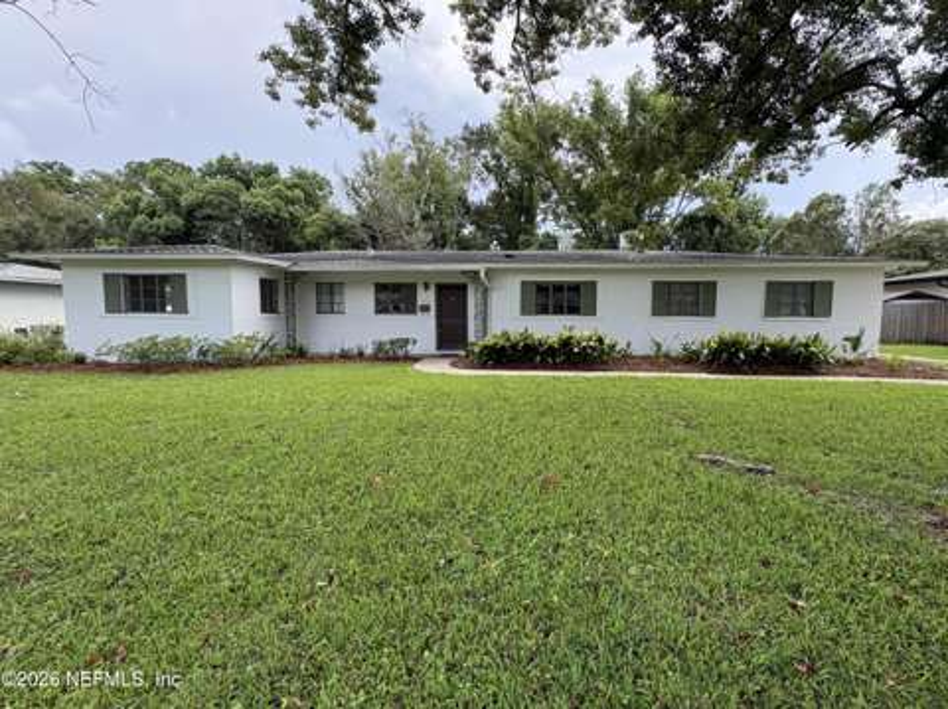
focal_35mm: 14
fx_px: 383
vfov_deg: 85.6
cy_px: 354
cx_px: 474
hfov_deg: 102.1
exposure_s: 1/448
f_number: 2.2
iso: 64
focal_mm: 2.22
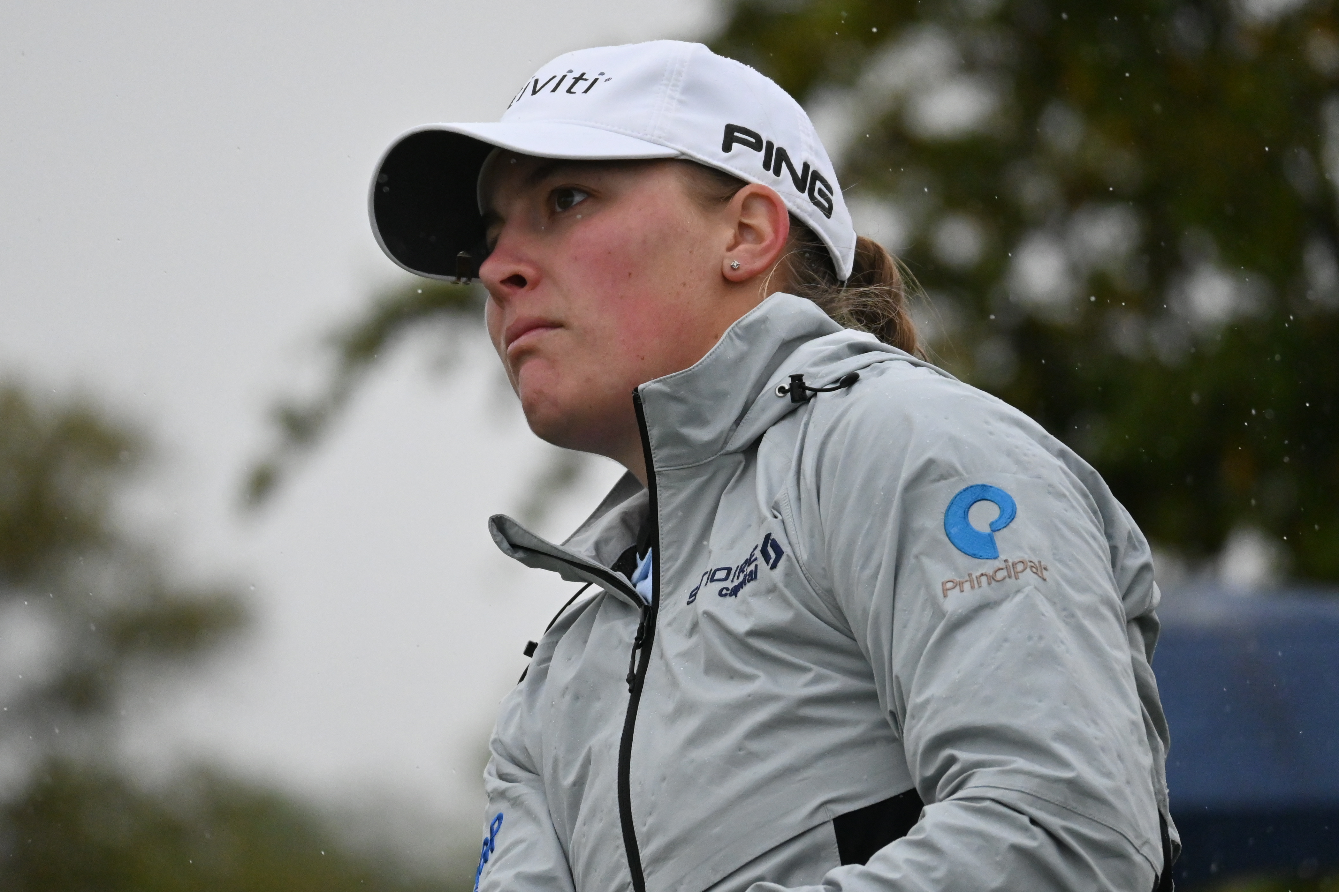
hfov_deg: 4.1
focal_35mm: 498
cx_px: 666
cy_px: 443
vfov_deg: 2.8
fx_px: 18521
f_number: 6.3
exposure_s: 1/4000
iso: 2800
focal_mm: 250
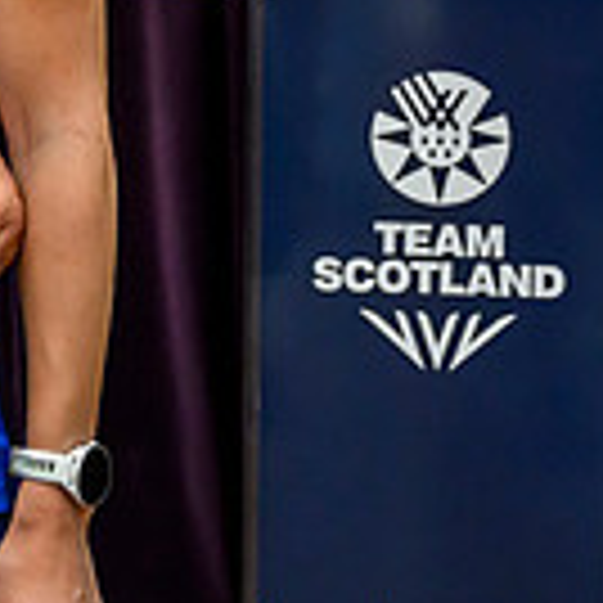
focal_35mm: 215
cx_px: -629
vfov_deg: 8.1
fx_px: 4237
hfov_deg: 7.8
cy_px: -61
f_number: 4
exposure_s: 1/160
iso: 4000
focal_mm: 47
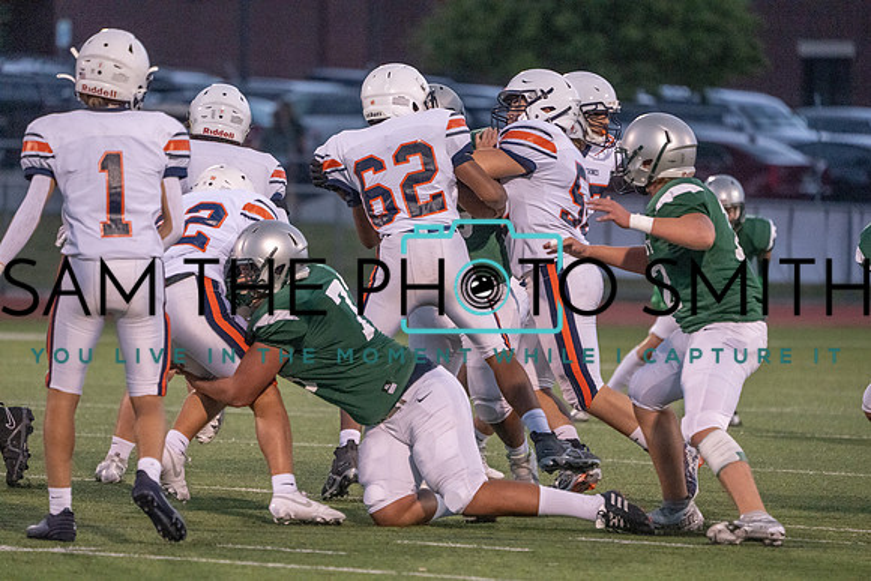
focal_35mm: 355
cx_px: 436
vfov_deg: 3.9
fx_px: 8591
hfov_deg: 5.8
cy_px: 290
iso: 10000
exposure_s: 1/1000
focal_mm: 355
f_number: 5.6
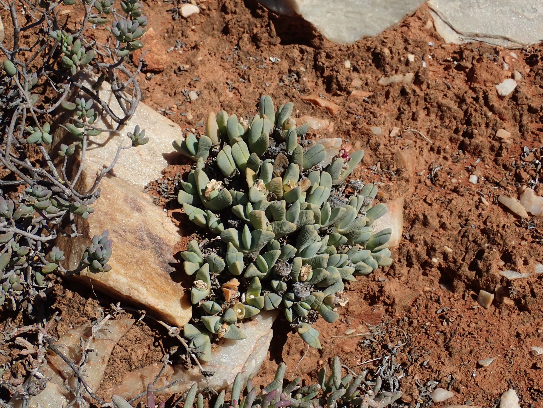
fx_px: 690
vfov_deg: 32.9
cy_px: 204
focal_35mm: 44
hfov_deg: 42.9
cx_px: 274
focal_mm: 7.86
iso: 125
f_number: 11
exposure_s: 1/160
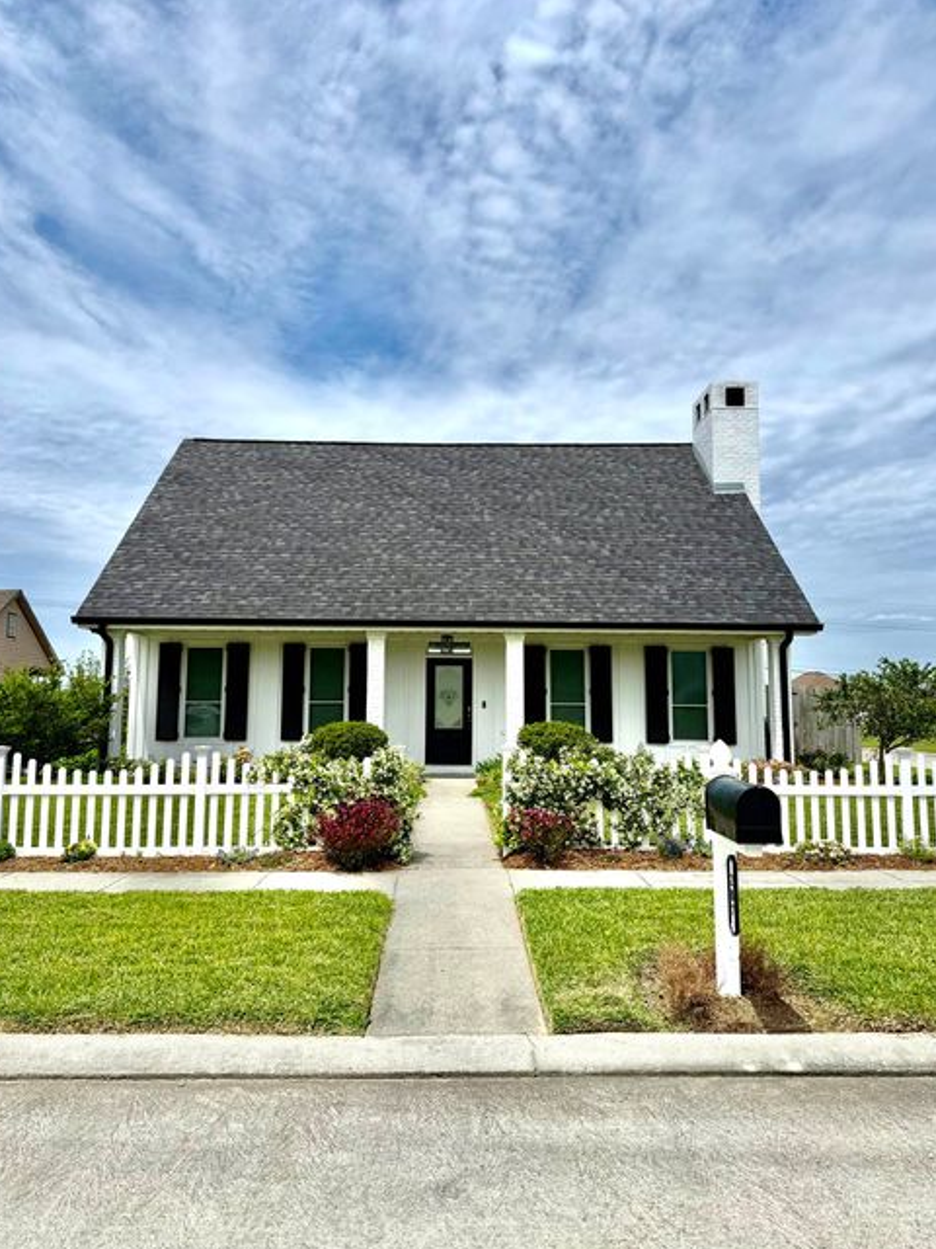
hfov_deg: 54.9
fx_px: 901
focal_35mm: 25
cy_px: 616
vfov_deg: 69.4
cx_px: 460
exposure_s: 1/10309
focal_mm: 6.76
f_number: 1.78
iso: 80
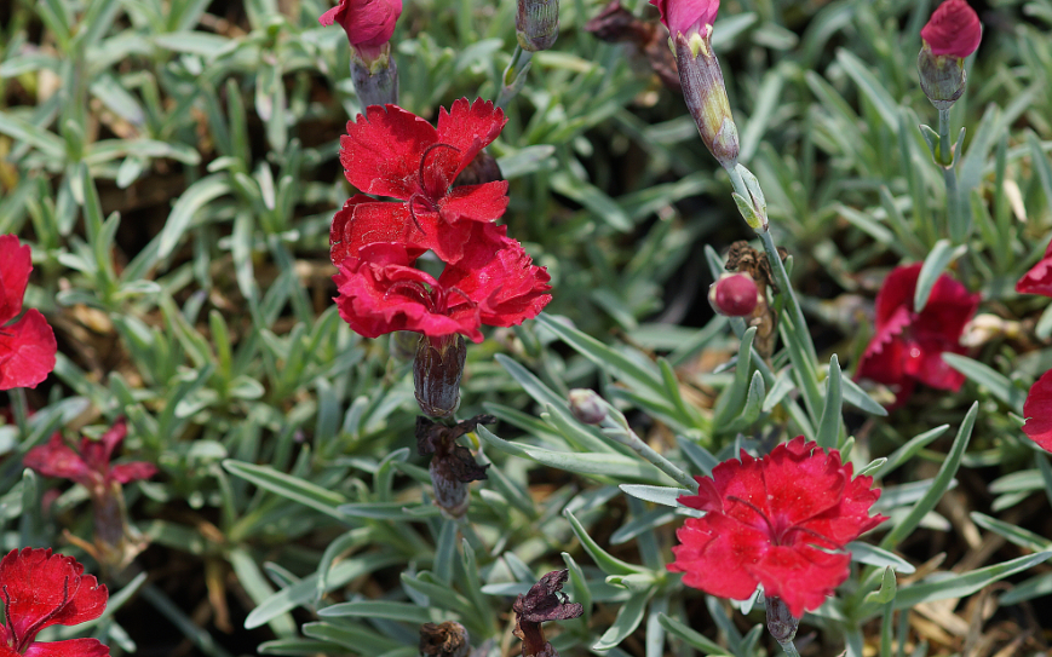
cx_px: 715
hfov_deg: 9.9
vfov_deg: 6.2
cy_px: 322
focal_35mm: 211
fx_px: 6049
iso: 100
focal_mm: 100
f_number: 5
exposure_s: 1/320
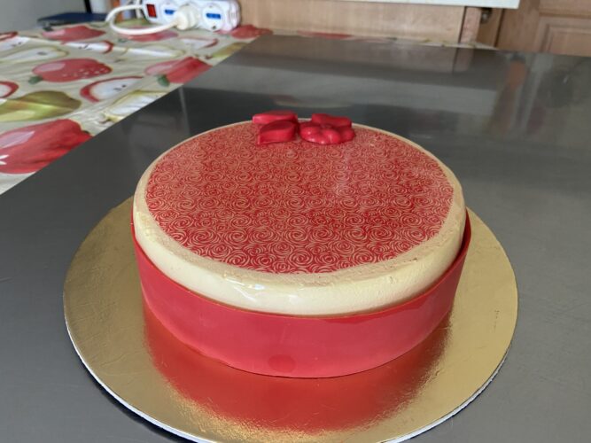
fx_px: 444
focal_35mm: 26
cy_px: 222
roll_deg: +0.1
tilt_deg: -33.5
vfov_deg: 53.0
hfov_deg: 67.3
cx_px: 296
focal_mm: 4.25
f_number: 1.8
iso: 320
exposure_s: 1/60
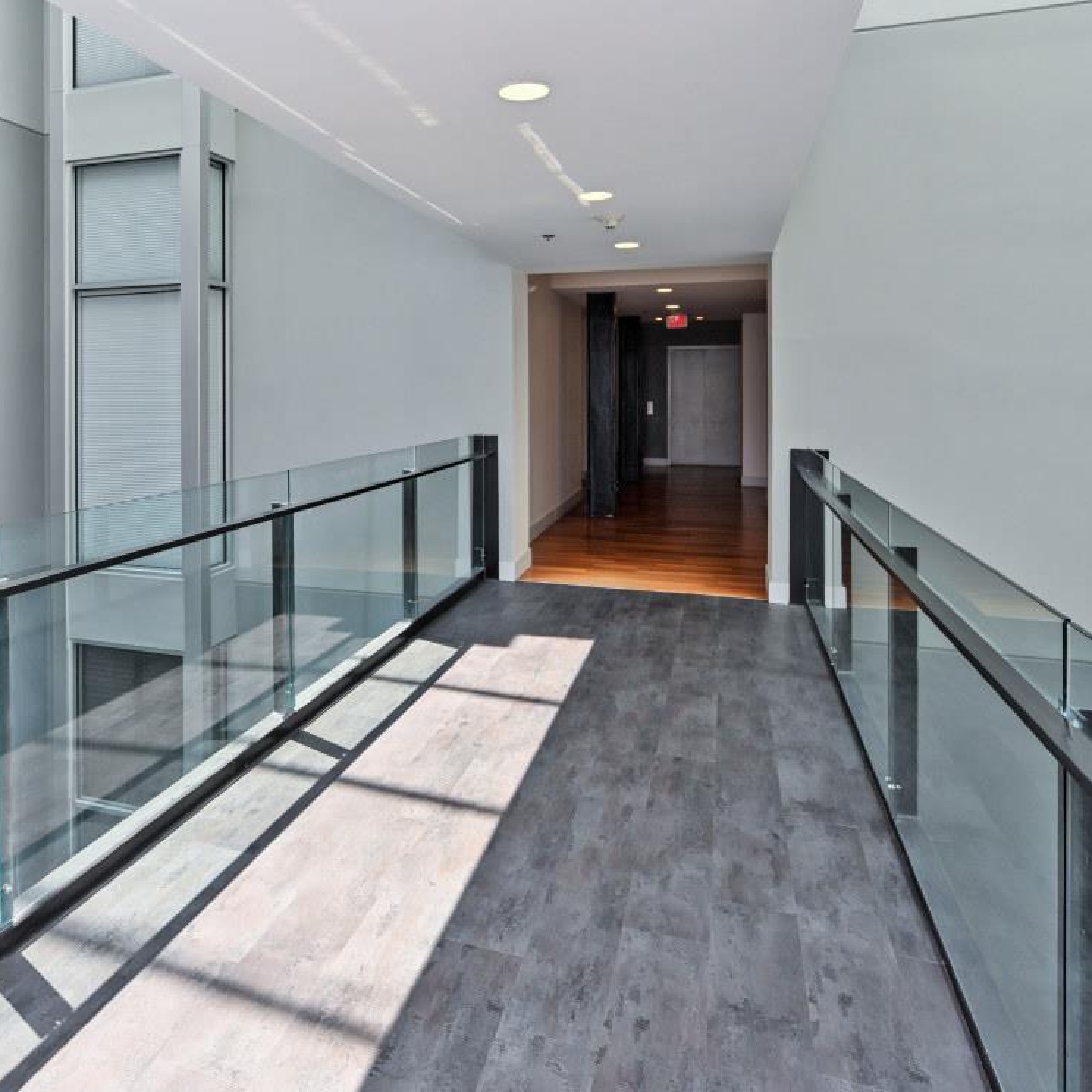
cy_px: 382
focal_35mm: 24
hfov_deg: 64.1
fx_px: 857
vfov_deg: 63.7
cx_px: 412
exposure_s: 1/125
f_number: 5.6
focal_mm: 14
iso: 140
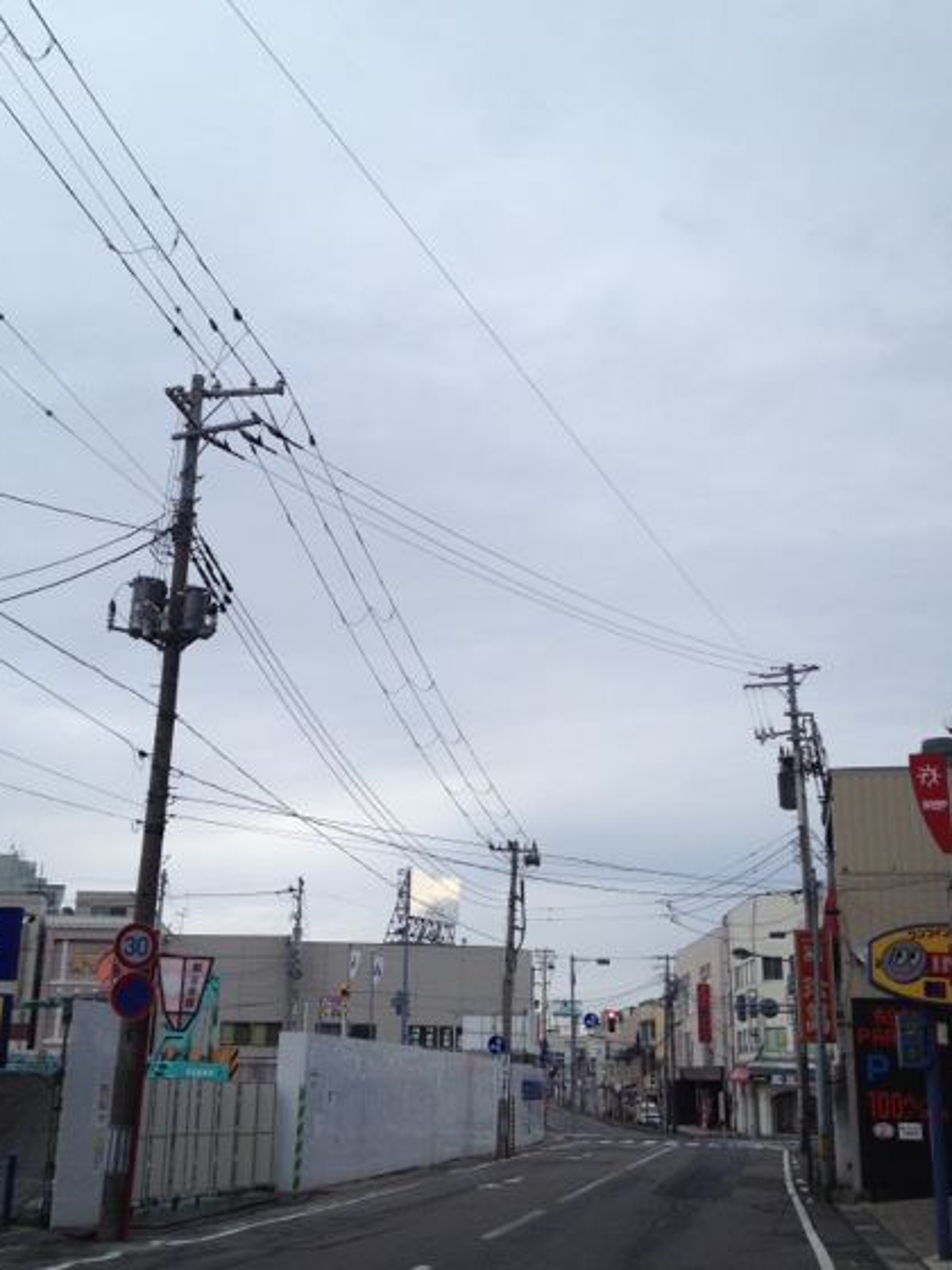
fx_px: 1467
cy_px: 689
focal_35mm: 40
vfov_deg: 46.7
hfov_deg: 35.9
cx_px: 419
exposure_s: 1/418
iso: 64
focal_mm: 4.28
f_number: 2.4
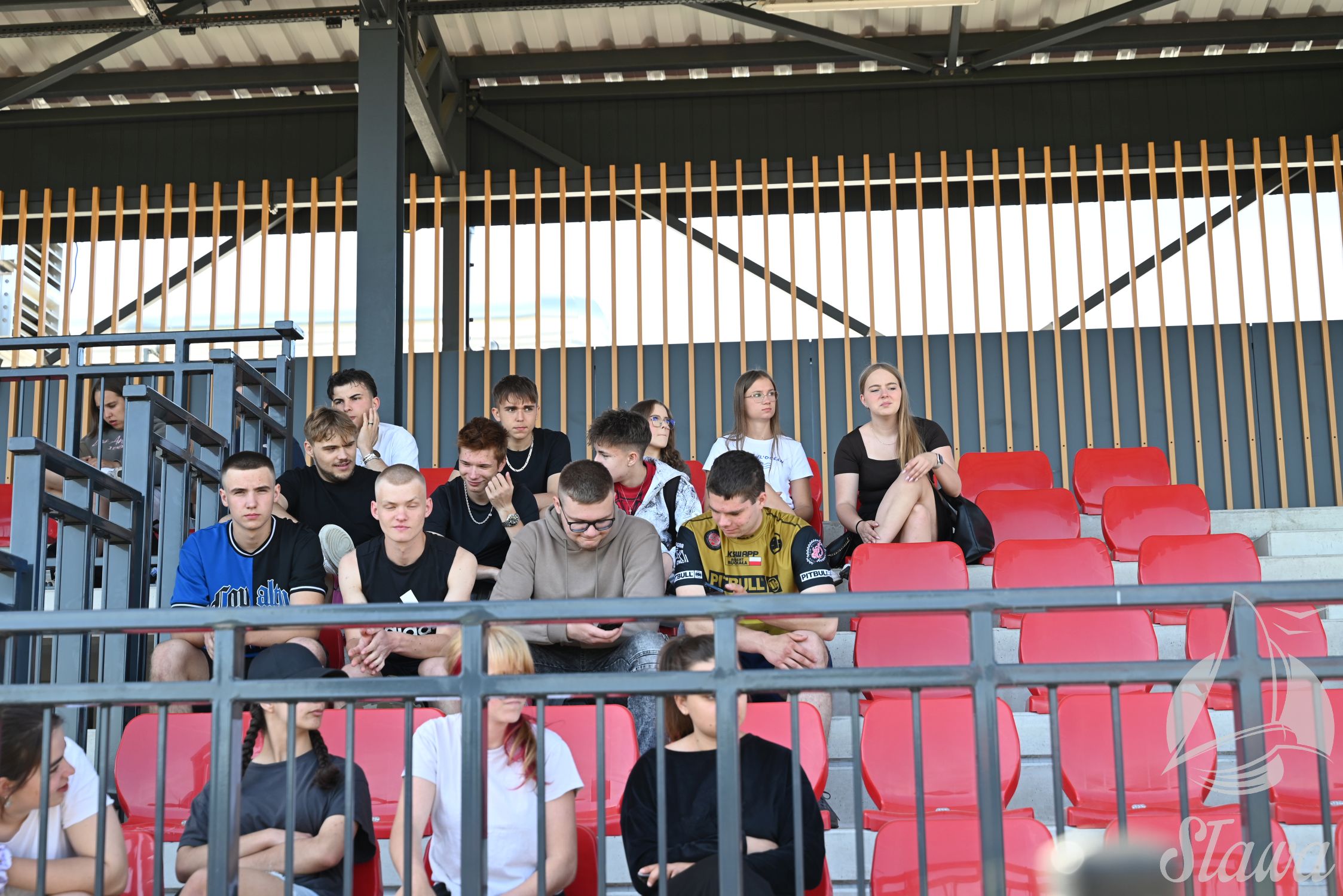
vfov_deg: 25.5
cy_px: 448
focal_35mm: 53
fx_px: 1978
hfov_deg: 37.5
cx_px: 672
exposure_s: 1/250
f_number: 4
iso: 220
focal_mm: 53
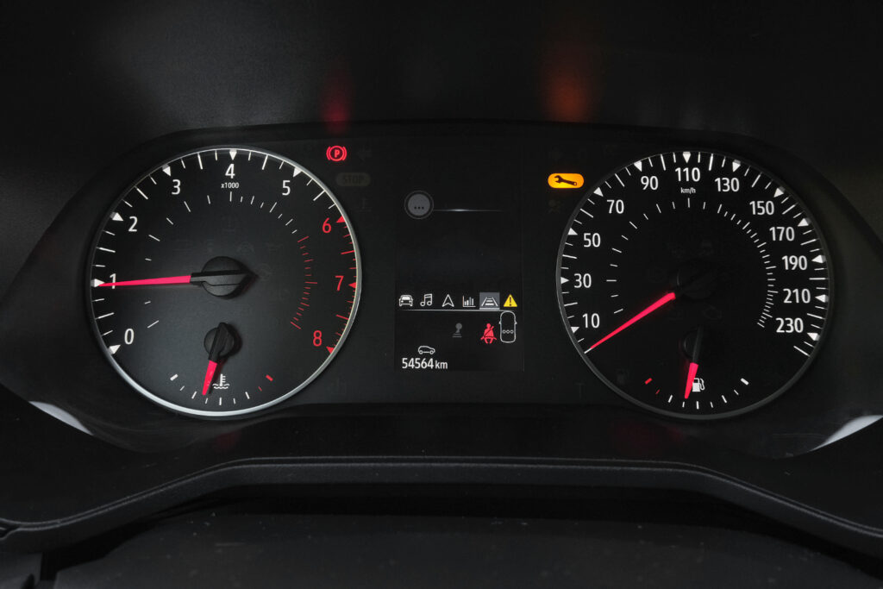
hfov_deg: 63.7
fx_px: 711
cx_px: 442
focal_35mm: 29
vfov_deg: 45.0
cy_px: 294
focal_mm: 19.2
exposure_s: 1/60
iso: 2000
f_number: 9
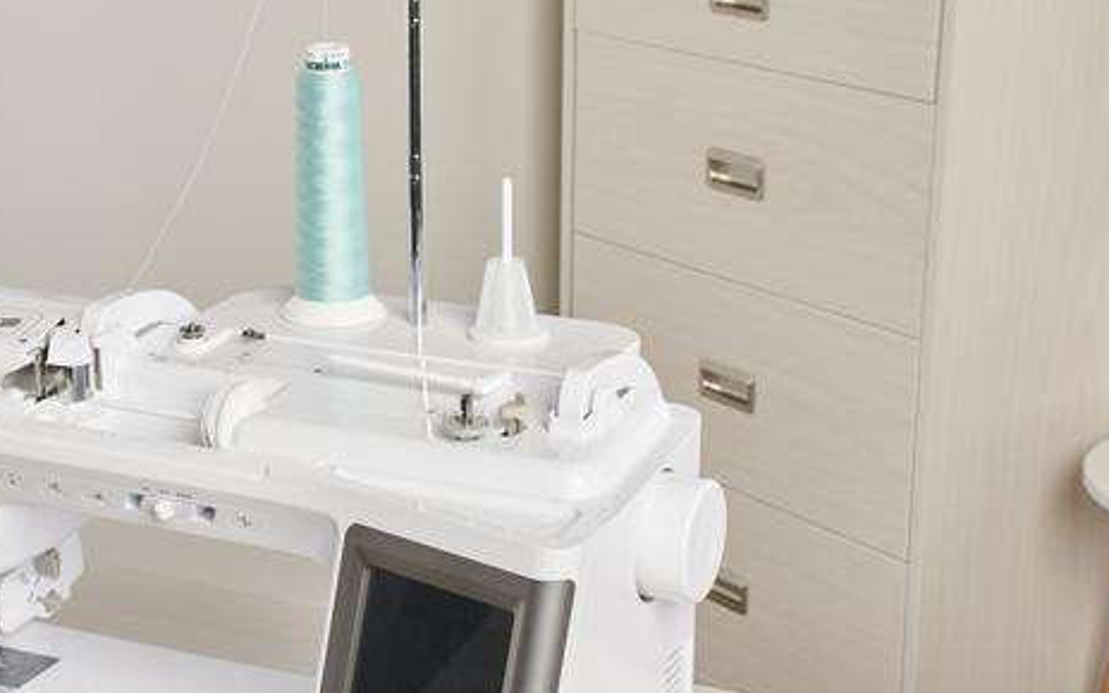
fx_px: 2388
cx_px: 330
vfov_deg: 16.5
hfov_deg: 25.9
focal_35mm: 79
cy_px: 362
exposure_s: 1/125
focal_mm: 30
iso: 200
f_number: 13
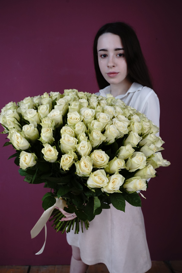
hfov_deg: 46.4
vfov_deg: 65.5
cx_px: 91
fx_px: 212
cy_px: 136
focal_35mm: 28
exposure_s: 1/20
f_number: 8
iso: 500
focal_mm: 28
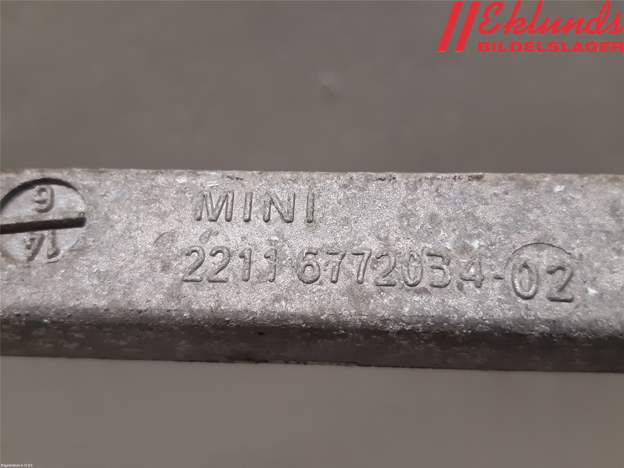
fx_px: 469
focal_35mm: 26
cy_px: 234
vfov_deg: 53.1
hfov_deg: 67.3
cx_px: 312
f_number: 1.7
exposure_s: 1/50
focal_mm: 3.93
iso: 125
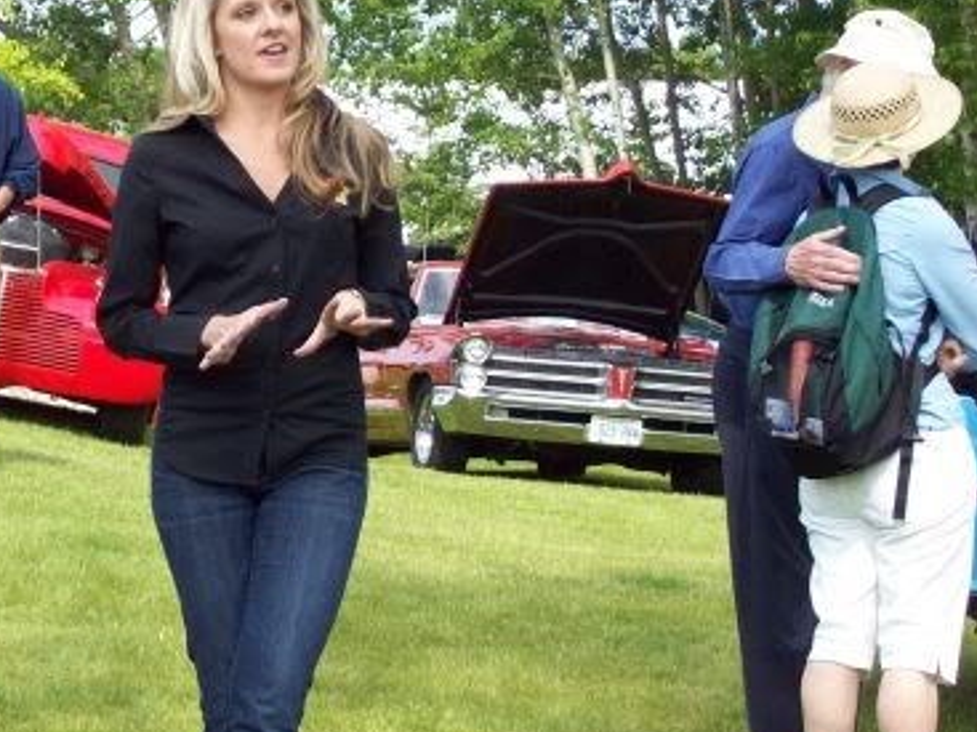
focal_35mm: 122
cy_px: 345
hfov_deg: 16.1
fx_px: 3442
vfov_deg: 12.1
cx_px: 260
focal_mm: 11.6
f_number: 3.8
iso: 80
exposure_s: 1/309
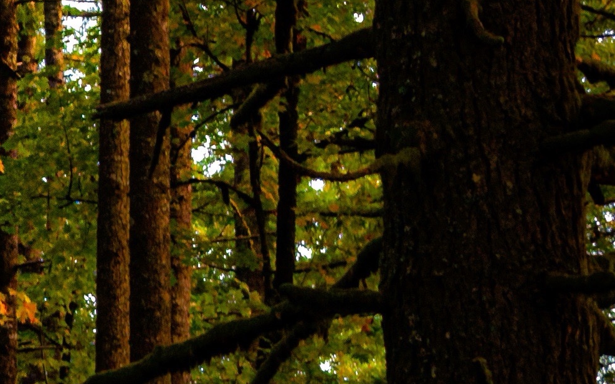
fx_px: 6577
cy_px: 119
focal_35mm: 392
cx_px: -232
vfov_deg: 3.3
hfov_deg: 5.3
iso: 800
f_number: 6.3
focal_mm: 55
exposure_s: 1/60
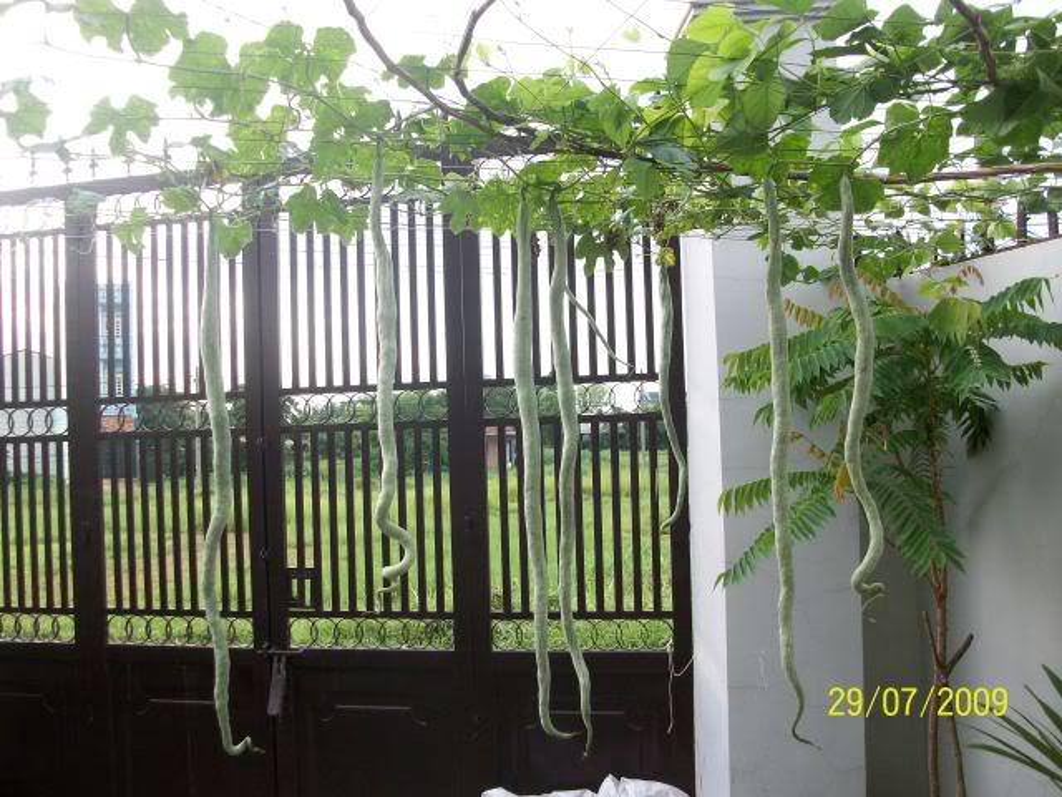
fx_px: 1043
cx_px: 531
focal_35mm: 34
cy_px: 398
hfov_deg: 54.0
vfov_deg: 41.8
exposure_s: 1/102
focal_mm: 5.7
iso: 64
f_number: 2.8
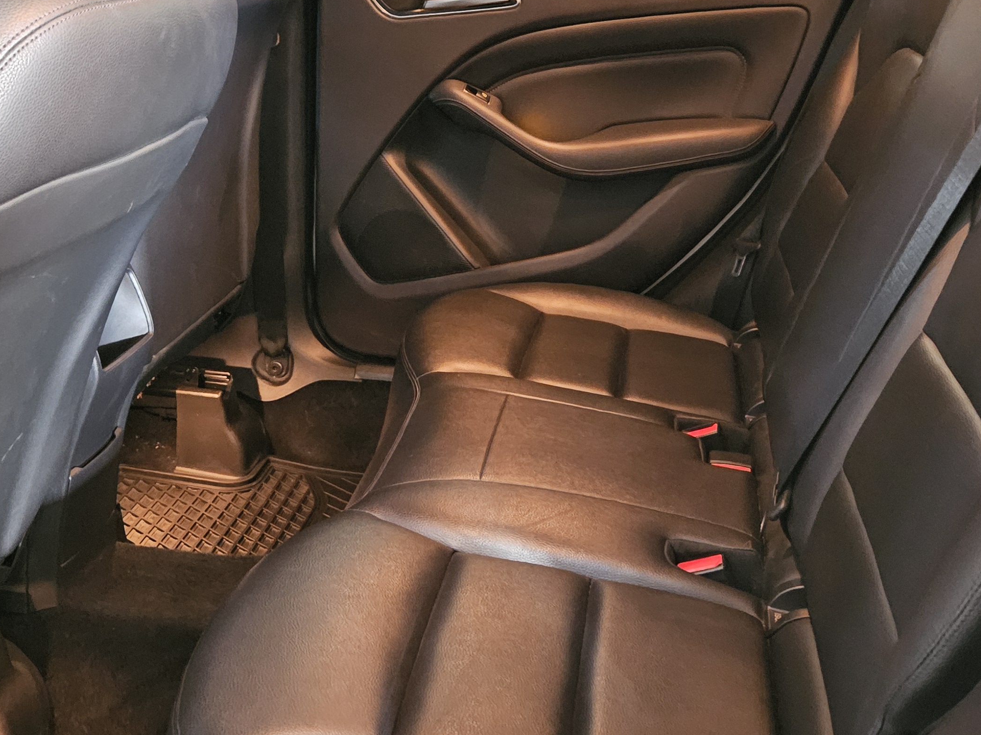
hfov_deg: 42.9
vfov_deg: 32.7
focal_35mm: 44
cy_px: 277
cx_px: 506
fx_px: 1247
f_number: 1.8
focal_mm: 5.4
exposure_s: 1/15
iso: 1600
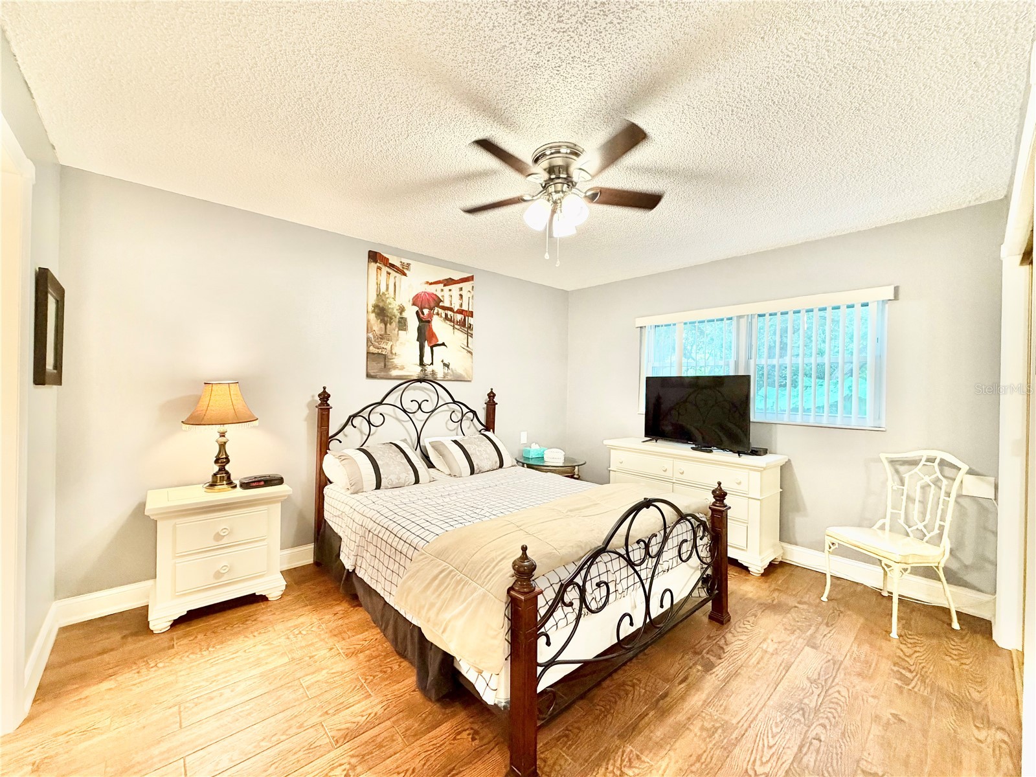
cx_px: 518
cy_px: 388
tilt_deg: -0.7
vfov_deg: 85.7
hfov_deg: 102.1
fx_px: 419
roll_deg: -0.4
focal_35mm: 14
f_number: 2.2
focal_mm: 2.22
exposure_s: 1/60
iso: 400
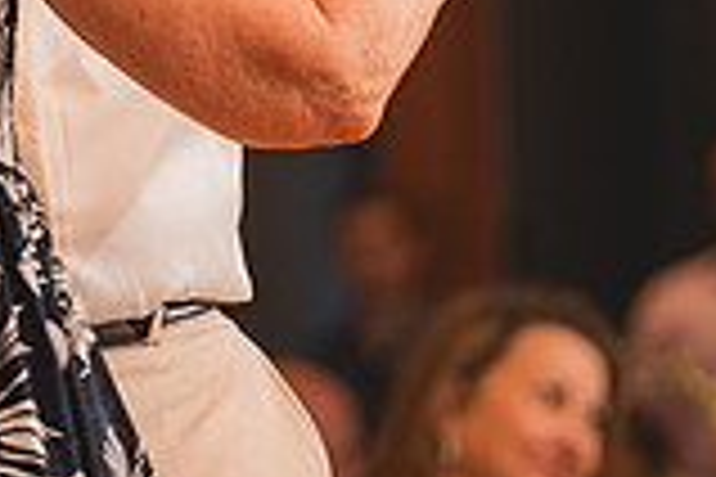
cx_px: 14
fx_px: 7617
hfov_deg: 5.4
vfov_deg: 3.6
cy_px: -380
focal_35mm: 383
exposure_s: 1/250
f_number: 2.8
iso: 1000
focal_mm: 105
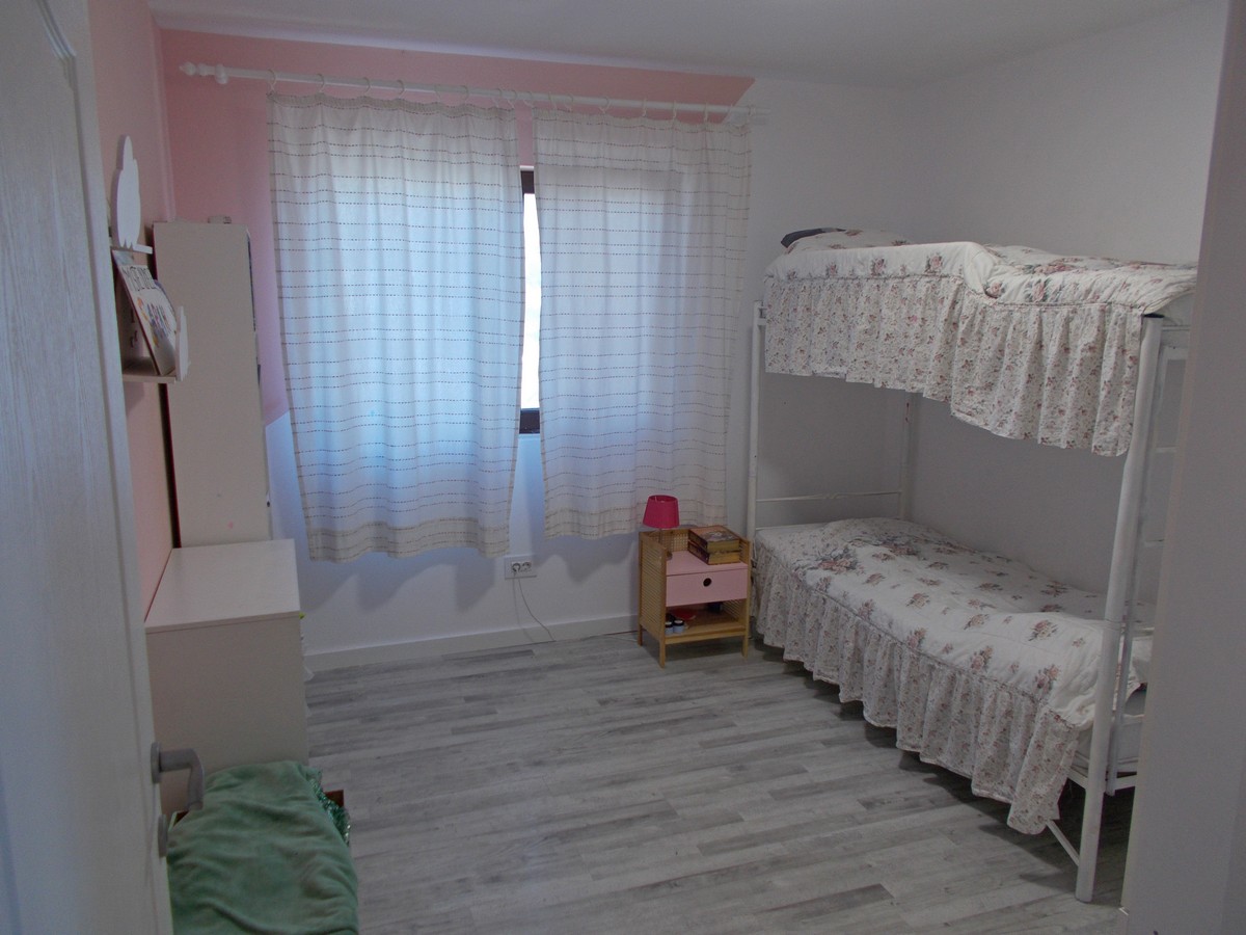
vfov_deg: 53.1
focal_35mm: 26
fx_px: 936
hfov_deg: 67.3
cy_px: 468
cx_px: 623
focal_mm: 4.6
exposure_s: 1/40
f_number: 3.2
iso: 80
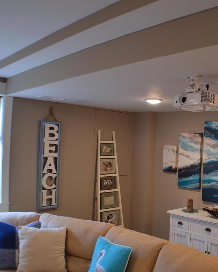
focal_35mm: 47
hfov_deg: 31.2
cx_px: 176
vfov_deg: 39.5
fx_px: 379
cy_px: 135
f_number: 4
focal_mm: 22
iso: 400
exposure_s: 1/50
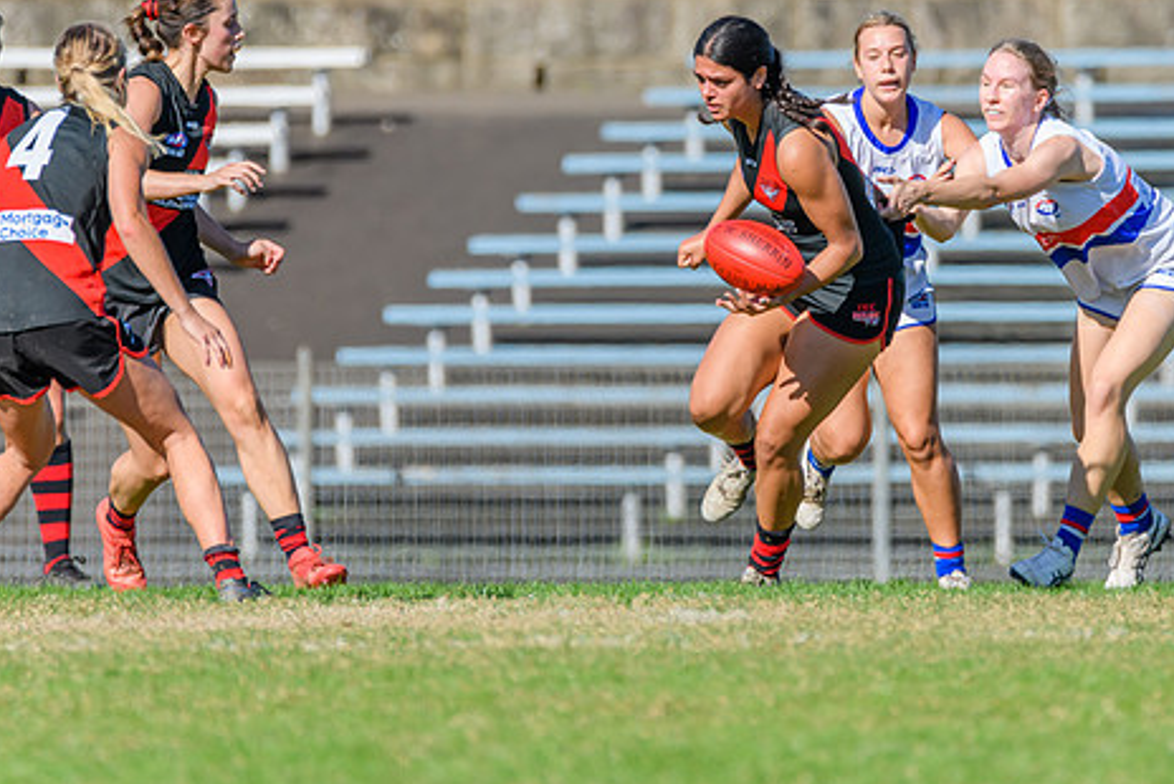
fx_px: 33120
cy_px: 233
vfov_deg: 1.4
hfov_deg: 2.0
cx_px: 698
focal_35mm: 1015
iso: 640
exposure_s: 1/1600
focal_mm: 600
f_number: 7.1
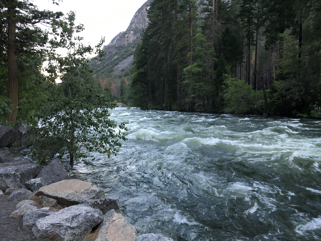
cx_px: 160
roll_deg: +1.4
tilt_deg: -4.2
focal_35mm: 29
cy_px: 120
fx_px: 269
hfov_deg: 61.7
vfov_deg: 48.2
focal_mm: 4.15
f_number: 2.2
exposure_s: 1/30
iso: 64
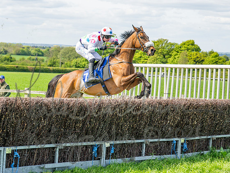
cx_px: 58
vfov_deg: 12.9
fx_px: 764
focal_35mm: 115
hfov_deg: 17.0
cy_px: 85
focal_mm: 74
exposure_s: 1/2500
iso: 400
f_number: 4
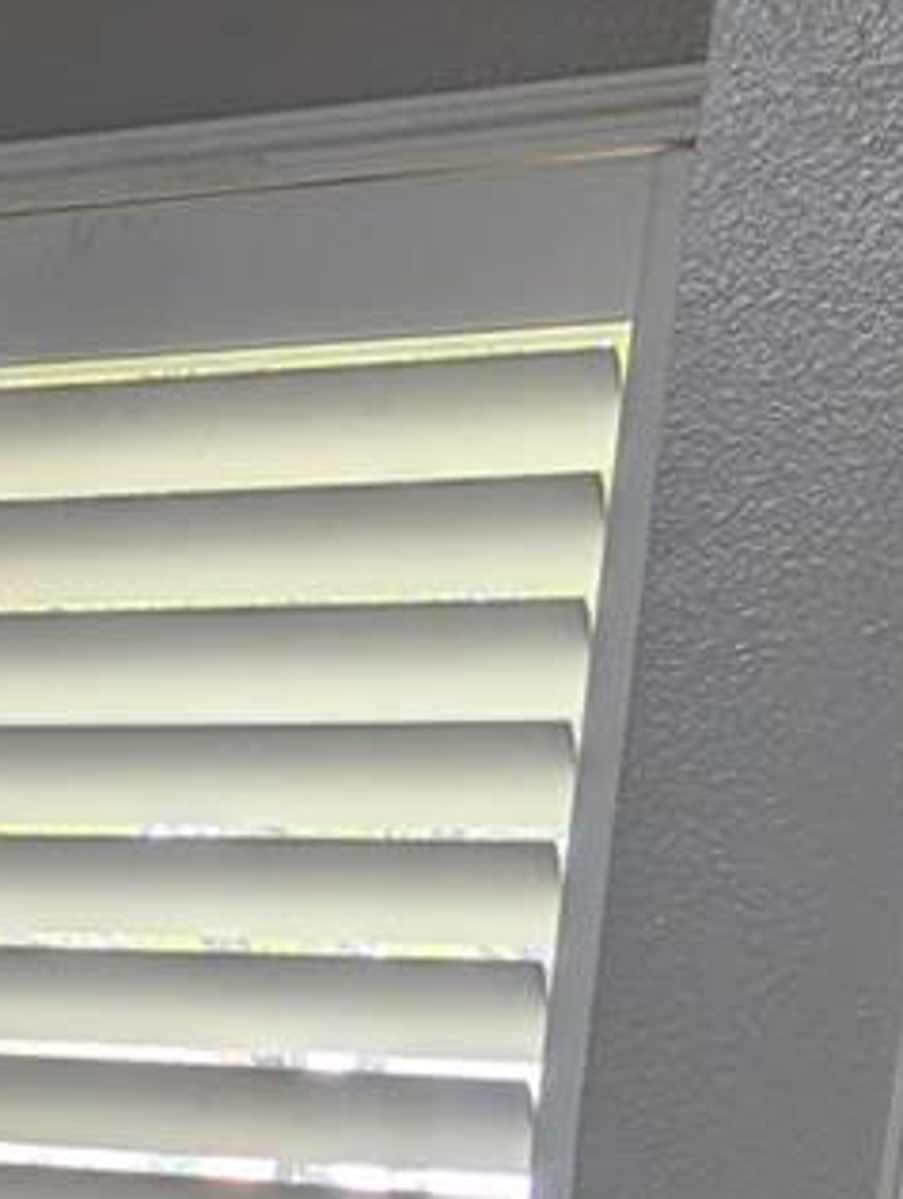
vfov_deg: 16.0
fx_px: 3954
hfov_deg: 11.9
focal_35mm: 114
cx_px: -795
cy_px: 1725
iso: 153
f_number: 1.85
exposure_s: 1/120
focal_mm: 6.81
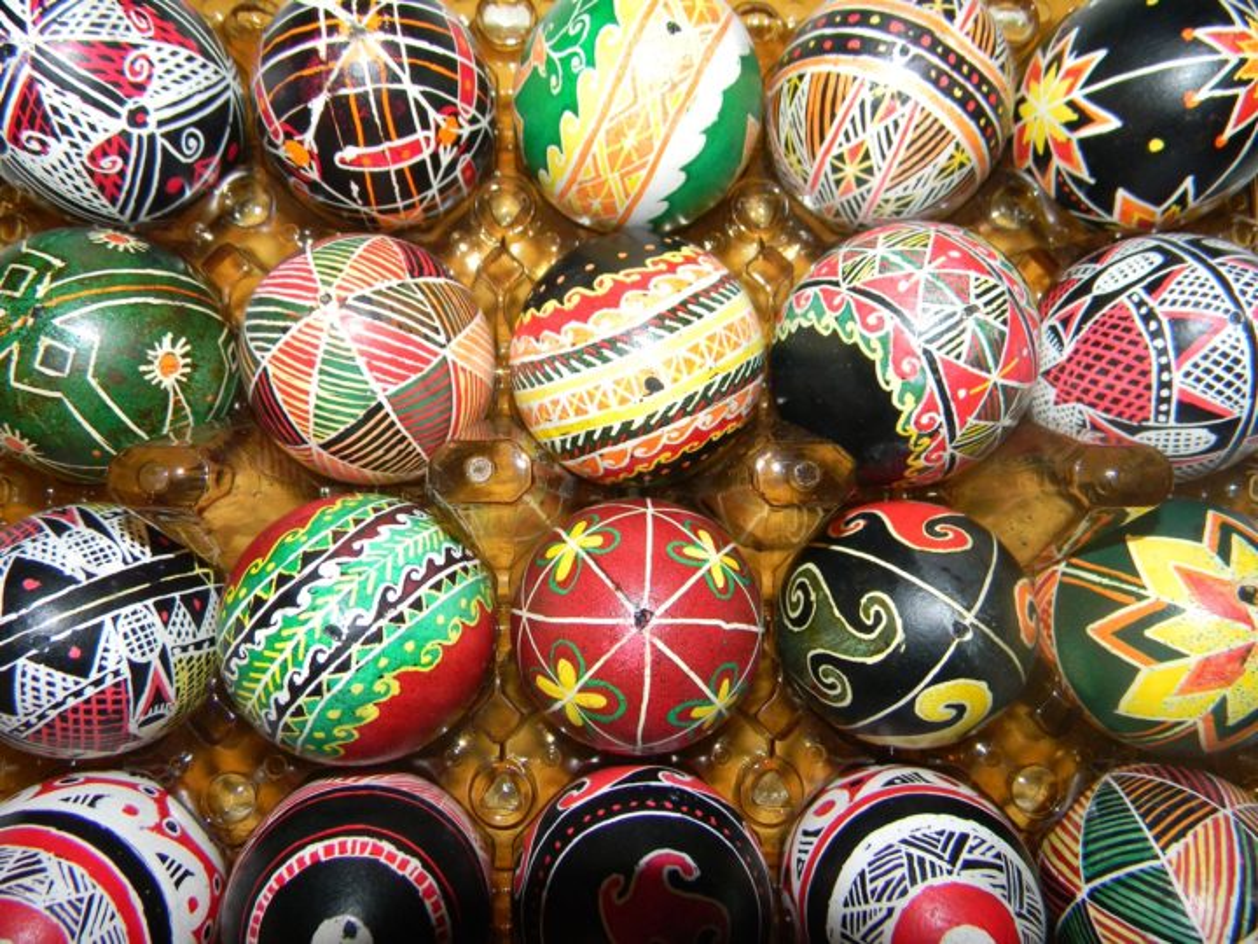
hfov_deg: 63.4
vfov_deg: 49.7
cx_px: 629
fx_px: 1018
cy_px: 472
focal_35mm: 28
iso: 200
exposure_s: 1/26
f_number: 3.5
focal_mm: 5
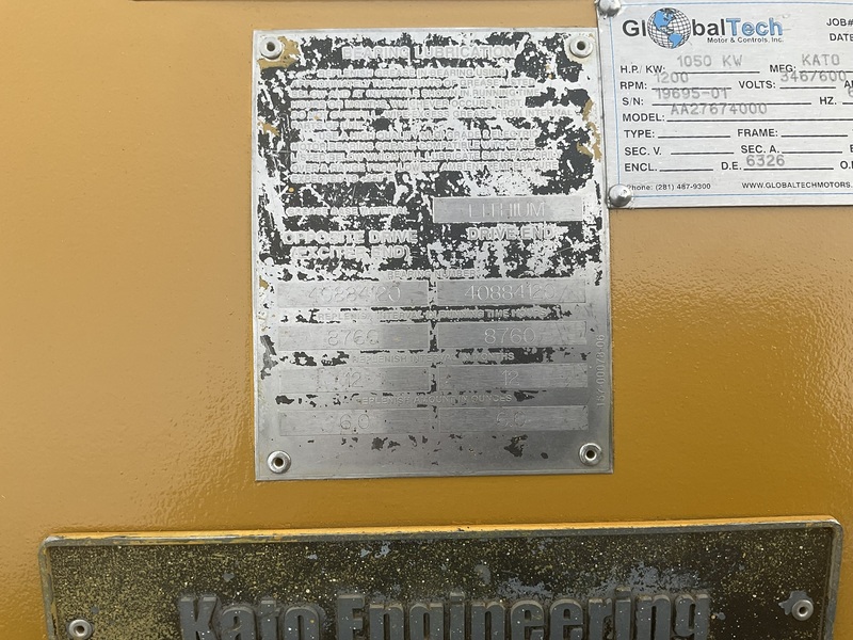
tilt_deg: -43.0
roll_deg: -0.4
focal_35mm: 29
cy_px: 320
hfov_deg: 61.7
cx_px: 426
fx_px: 715
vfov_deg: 48.2
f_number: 1.8
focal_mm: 3
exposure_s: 1/495
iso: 16
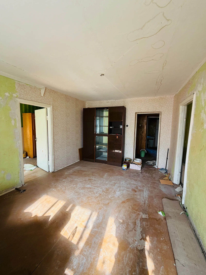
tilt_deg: -5.4
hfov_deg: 85.7
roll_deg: -1.7
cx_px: 103
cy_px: 138
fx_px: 111
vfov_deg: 102.1
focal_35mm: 14
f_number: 2.2
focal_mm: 2.22
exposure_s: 1/121
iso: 100
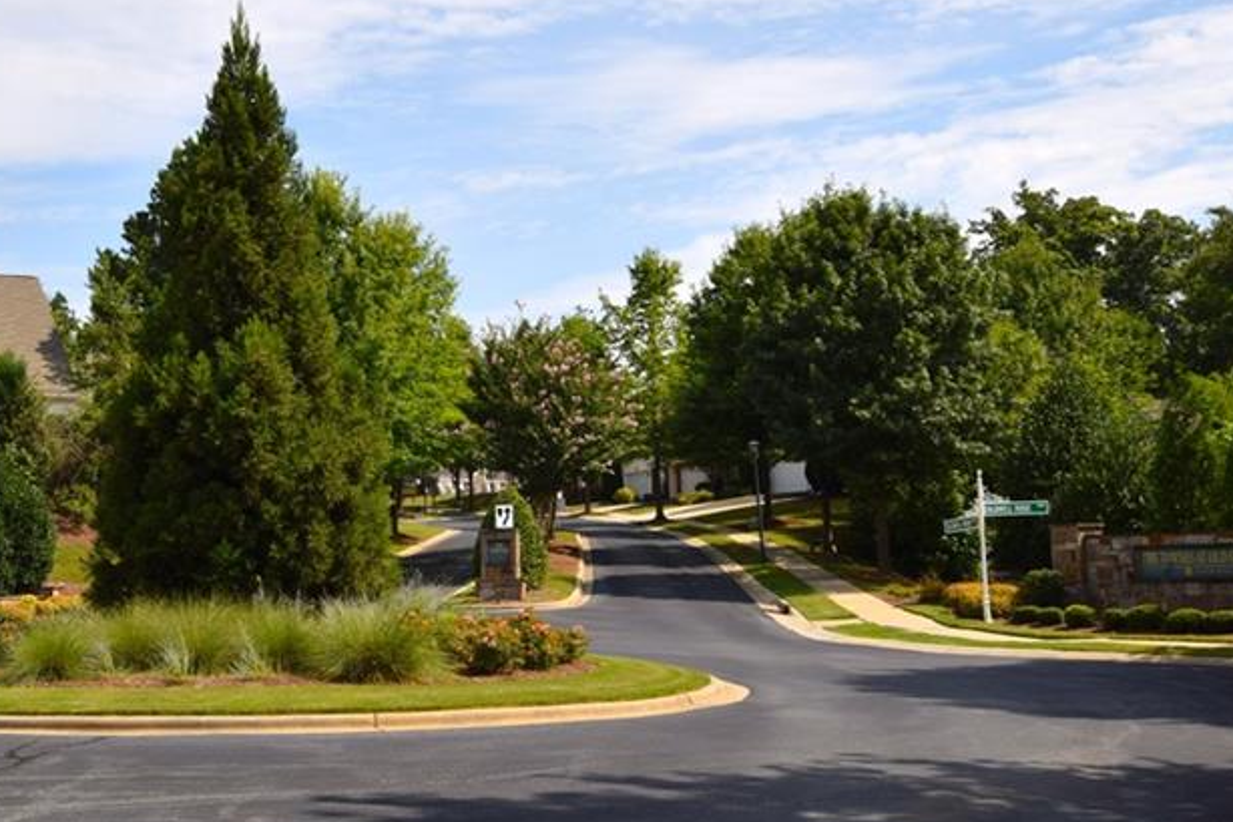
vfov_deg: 27.0
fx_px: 1712
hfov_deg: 39.0
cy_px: 438
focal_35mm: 50
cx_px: 390
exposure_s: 1/200
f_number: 11
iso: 100
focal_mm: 20
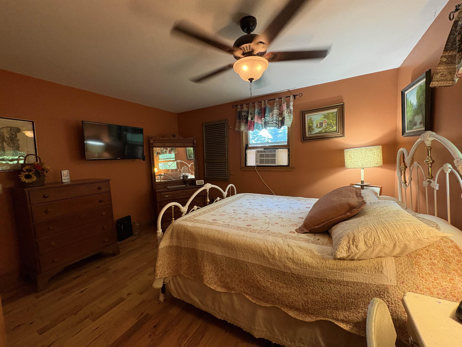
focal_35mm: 14
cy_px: 174
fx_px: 187
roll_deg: +2.4
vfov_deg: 85.7
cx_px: 231
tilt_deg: -4.1
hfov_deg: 102.1
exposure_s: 1/60
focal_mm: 2.22
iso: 500
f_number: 2.2
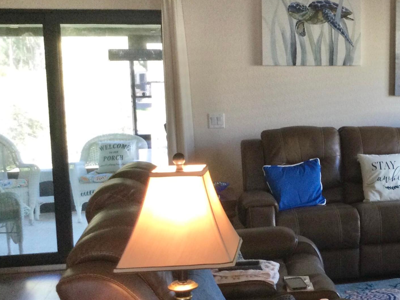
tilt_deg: -6.1
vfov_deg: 23.3
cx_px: 398
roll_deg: -1.0
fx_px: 728
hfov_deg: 28.8
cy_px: 135
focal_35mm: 63
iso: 80
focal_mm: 3.3
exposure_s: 1/30
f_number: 2.4
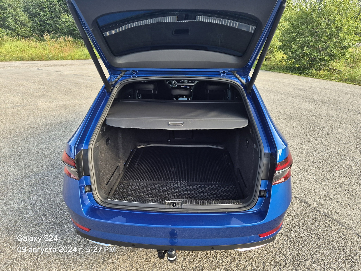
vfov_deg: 58.9
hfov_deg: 73.9
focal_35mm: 23
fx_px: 240
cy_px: 136
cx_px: 180
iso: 25
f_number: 1.8
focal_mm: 5.4
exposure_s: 1/182
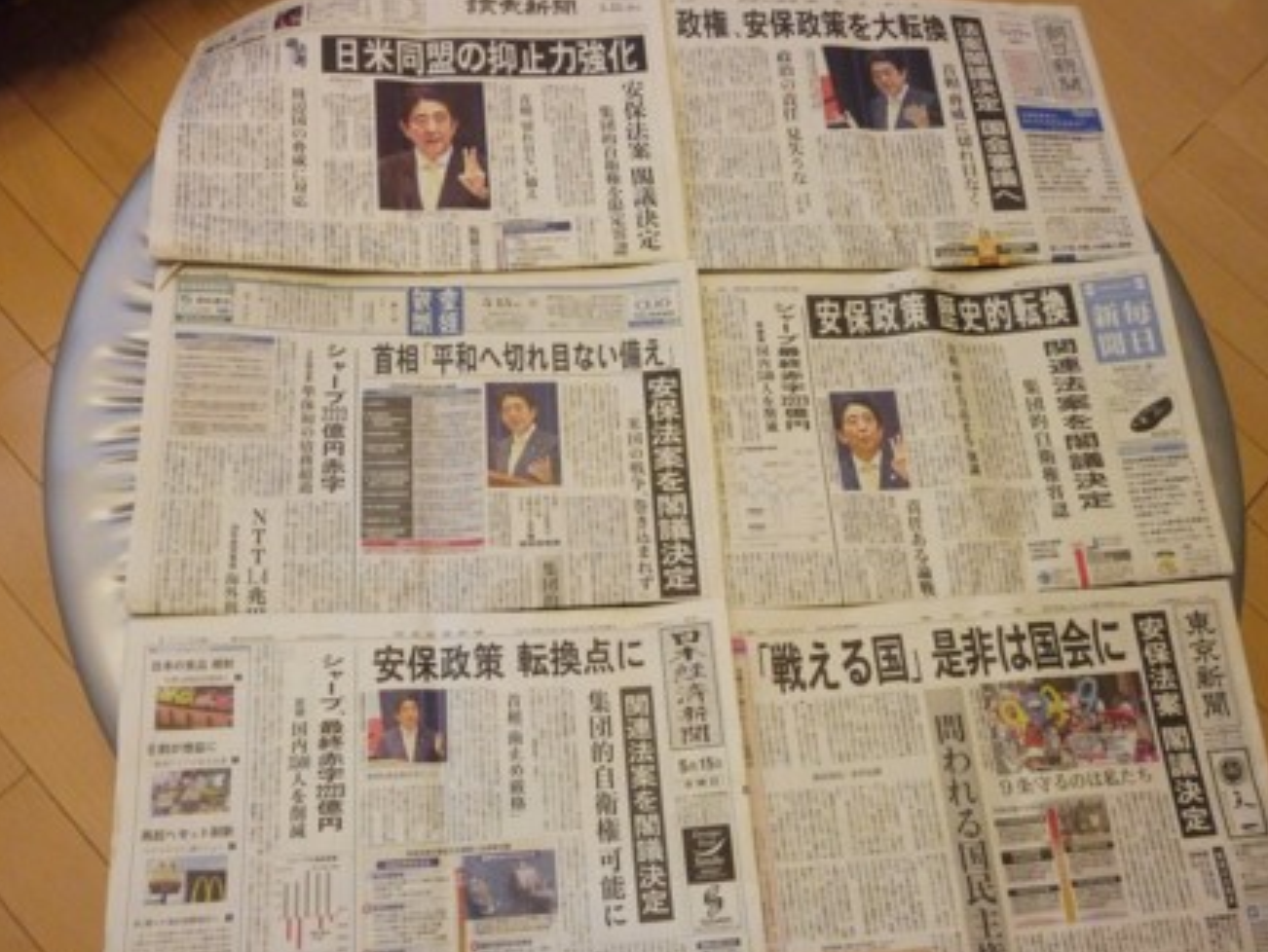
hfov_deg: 61.6
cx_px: 640
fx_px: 1063
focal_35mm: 29
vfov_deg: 48.3
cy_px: 485
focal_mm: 14
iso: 1600
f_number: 11
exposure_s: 1/25
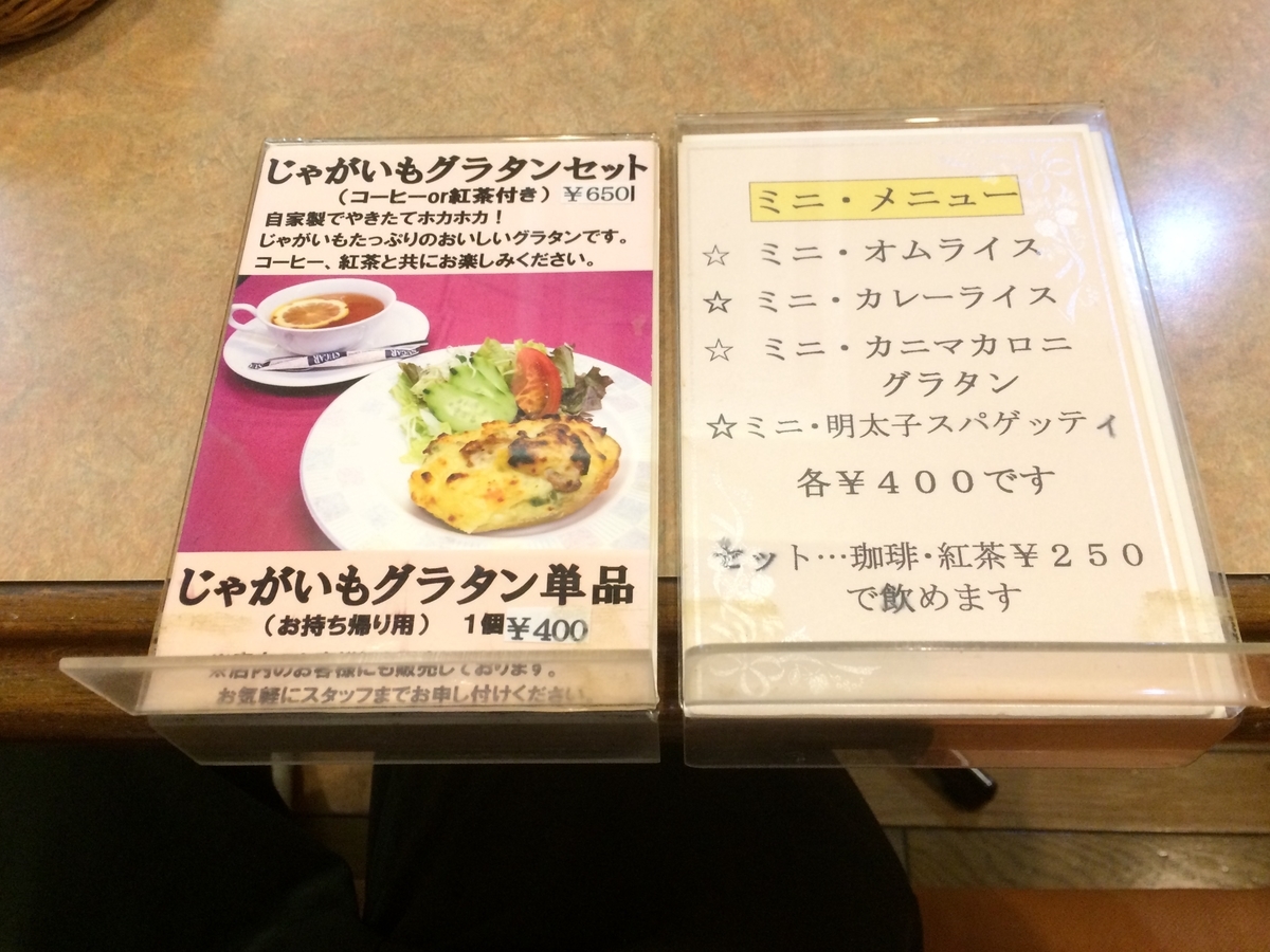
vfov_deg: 48.2
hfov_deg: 61.7
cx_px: 635
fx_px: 1064
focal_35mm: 29
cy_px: 476
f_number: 2.2
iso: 160
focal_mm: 4.15
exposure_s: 1/30
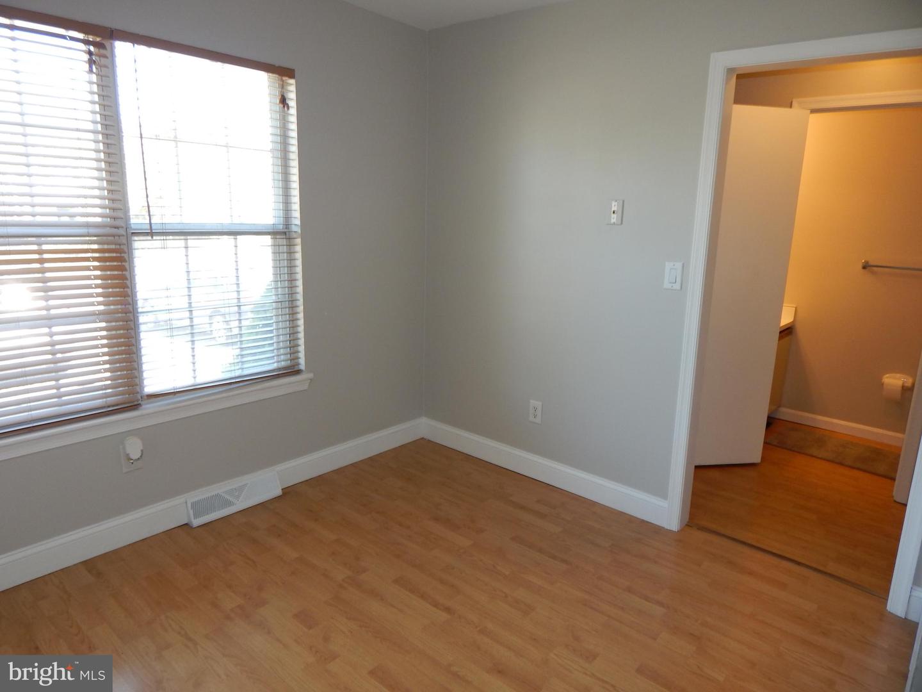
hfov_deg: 76.4
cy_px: 346
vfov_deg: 61.1
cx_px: 461
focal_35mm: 22
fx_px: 586
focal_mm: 4
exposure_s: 1/30
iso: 125
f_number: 3
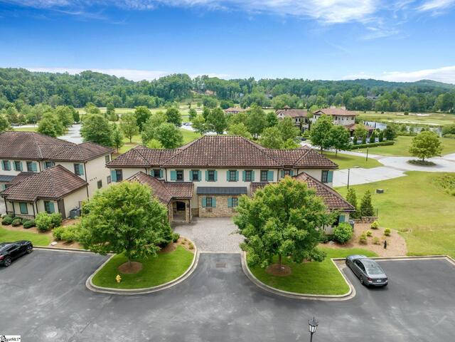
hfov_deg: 71.6
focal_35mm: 24
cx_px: 228
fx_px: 315
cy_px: 171
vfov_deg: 56.8
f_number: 6.3
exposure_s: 1/400
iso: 100
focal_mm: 12.29
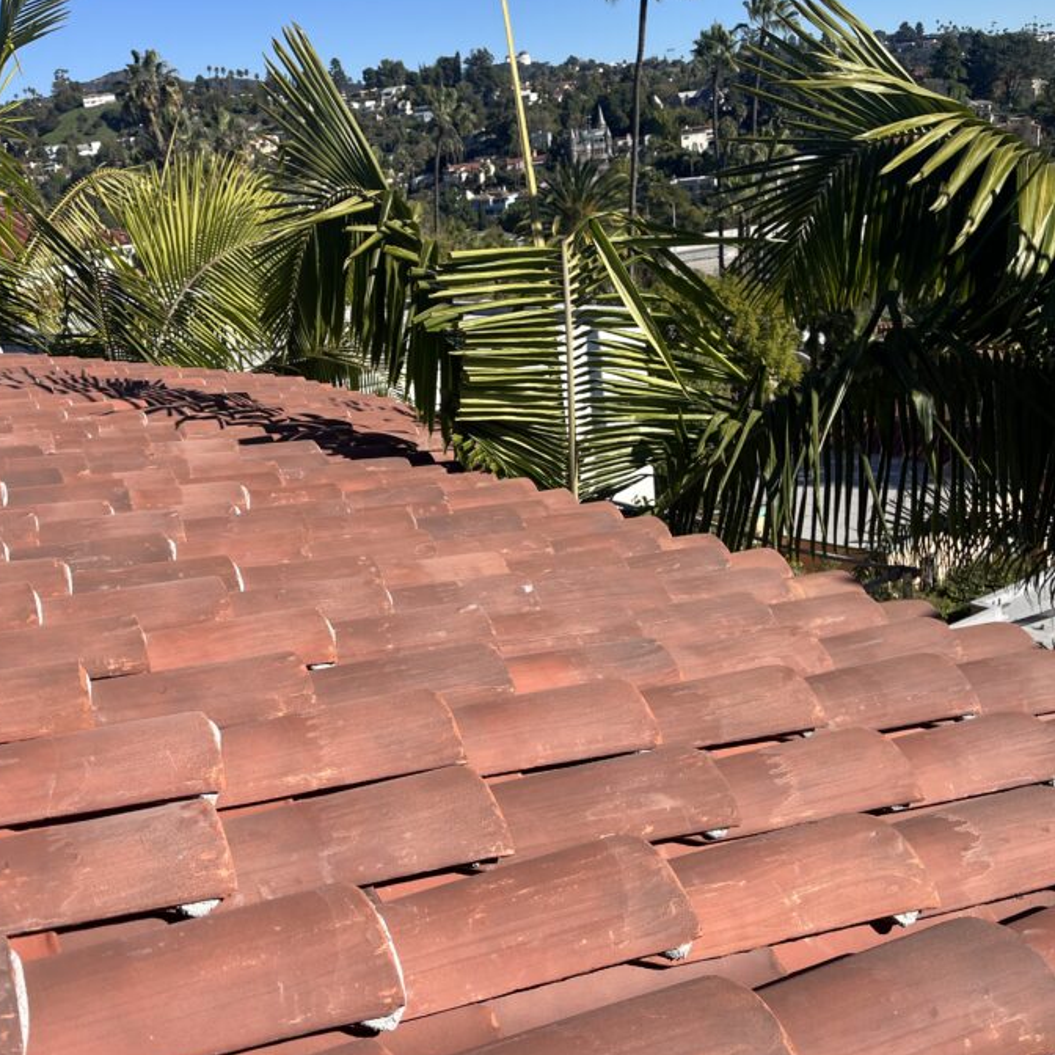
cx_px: 353
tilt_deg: -17.5
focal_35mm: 35
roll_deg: +7.7
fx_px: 1207
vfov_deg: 47.2
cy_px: 542
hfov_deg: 46.5
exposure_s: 1/3049
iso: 50
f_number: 1.6
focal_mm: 5.1
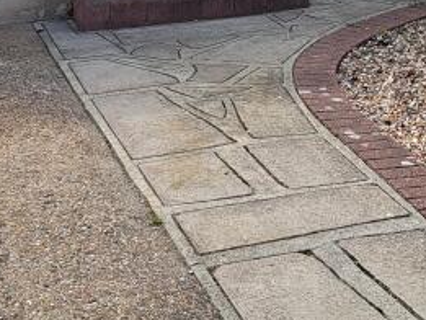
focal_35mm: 94
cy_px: -297
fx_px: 1157
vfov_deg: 13.7
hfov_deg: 20.8
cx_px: 250
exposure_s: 1/799
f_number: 1.8
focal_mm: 5.23
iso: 50
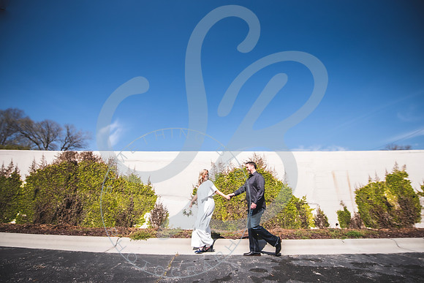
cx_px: 211
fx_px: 174
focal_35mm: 15
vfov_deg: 78.1
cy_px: 149
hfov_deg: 101.2
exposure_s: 1/3200
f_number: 2.8
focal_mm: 14
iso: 100
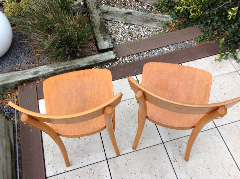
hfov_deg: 52.7
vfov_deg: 40.6
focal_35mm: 35
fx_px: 242
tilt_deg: -59.1
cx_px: 120
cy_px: 90
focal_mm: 4.28
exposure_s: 1/24
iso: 50
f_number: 2.4
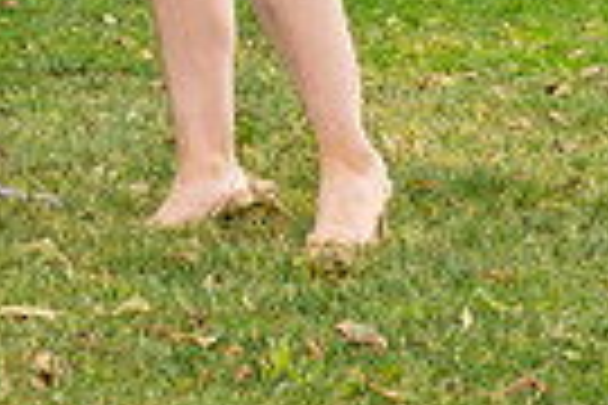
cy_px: -1285
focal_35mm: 243
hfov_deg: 8.5
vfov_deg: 5.0
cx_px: 124
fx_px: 4104
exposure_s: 1/125
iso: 200
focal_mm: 24
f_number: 5.6
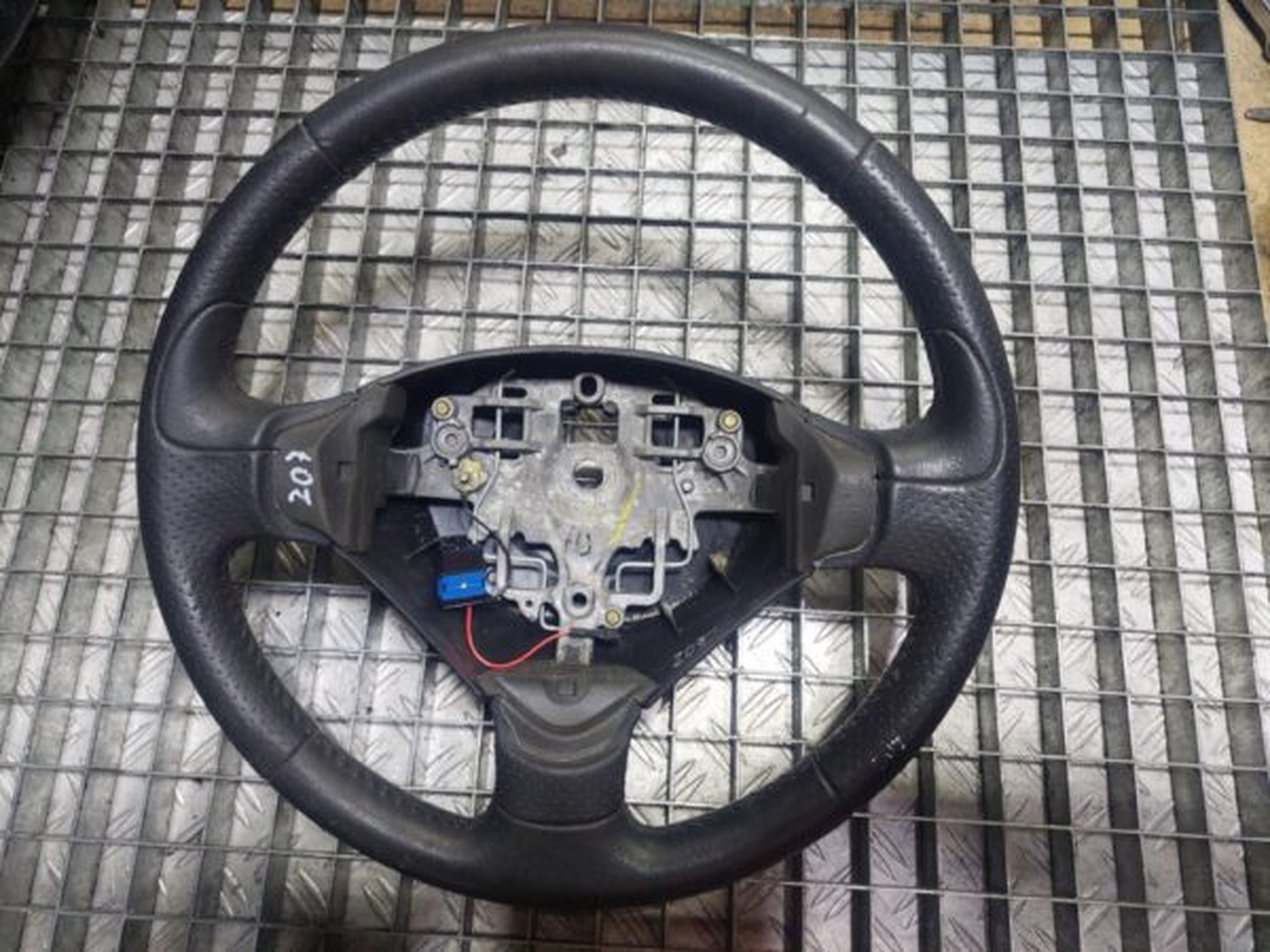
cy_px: 476
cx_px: 635
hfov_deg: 69.4
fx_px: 917
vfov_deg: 54.9
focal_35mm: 25
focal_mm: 5.23
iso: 125
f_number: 1.8
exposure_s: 1/50
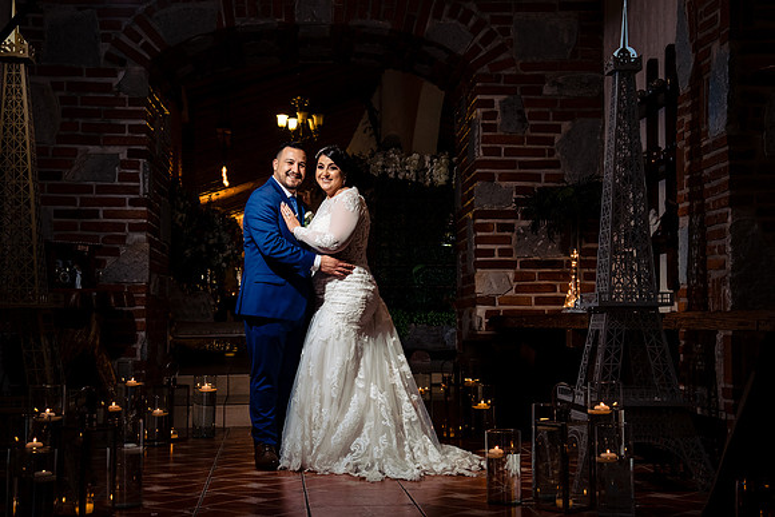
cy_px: 258
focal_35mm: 55
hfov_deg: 36.1
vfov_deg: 24.5
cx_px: 388
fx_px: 1190
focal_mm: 52
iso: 2000
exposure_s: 1/160
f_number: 7.1
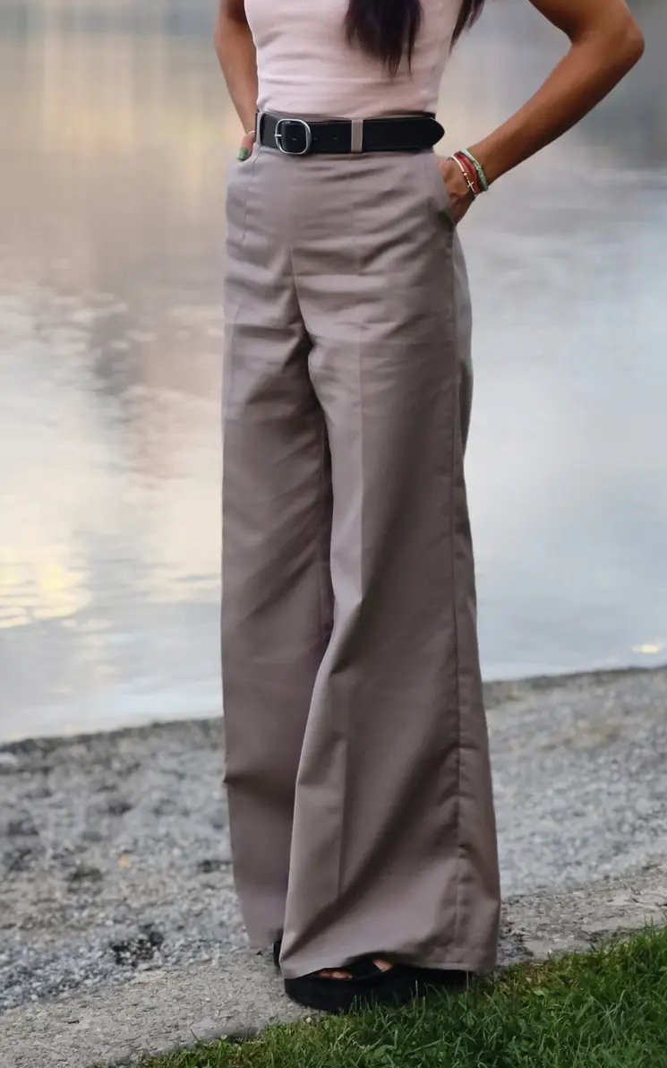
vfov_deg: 32.0
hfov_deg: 20.3
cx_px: 374
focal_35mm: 64
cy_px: 536
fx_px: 1861
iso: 640
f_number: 2
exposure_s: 1/175
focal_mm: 8.8
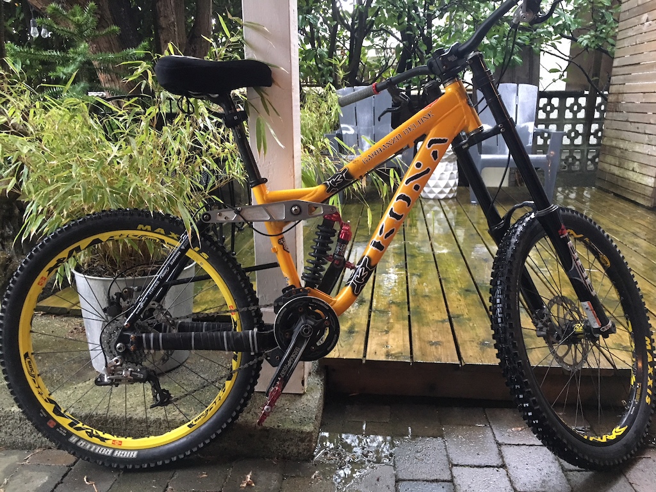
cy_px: 246
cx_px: 328
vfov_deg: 48.2
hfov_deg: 61.7
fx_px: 550
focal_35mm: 29
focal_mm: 4.15
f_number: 2.2
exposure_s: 1/20
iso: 200
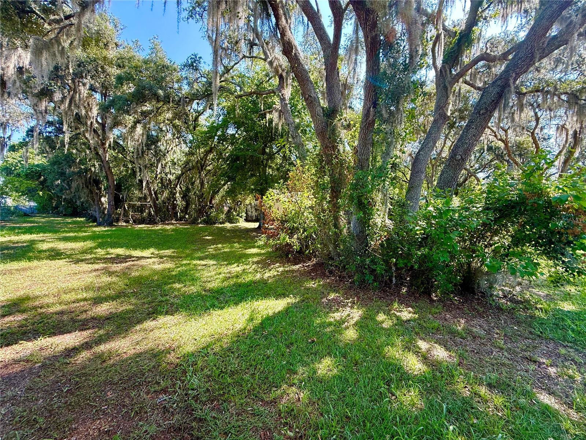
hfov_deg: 102.1
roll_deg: -1.7
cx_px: 293
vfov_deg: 85.7
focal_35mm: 14
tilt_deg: -1.7
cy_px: 220
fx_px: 237
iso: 50
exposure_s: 1/150
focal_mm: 2.22
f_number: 2.2
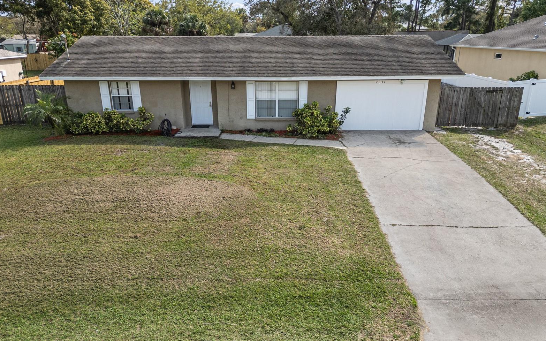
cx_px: 269
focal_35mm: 26
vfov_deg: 47.6
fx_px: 387
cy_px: 165
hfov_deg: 70.4
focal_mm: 6.72
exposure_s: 1/2000
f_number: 1.7
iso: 140
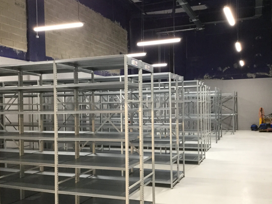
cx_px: 145
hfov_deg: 50.1
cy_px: 111
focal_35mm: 37
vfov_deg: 38.6
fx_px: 291
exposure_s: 1/33
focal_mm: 3.3
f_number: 2.4
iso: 160
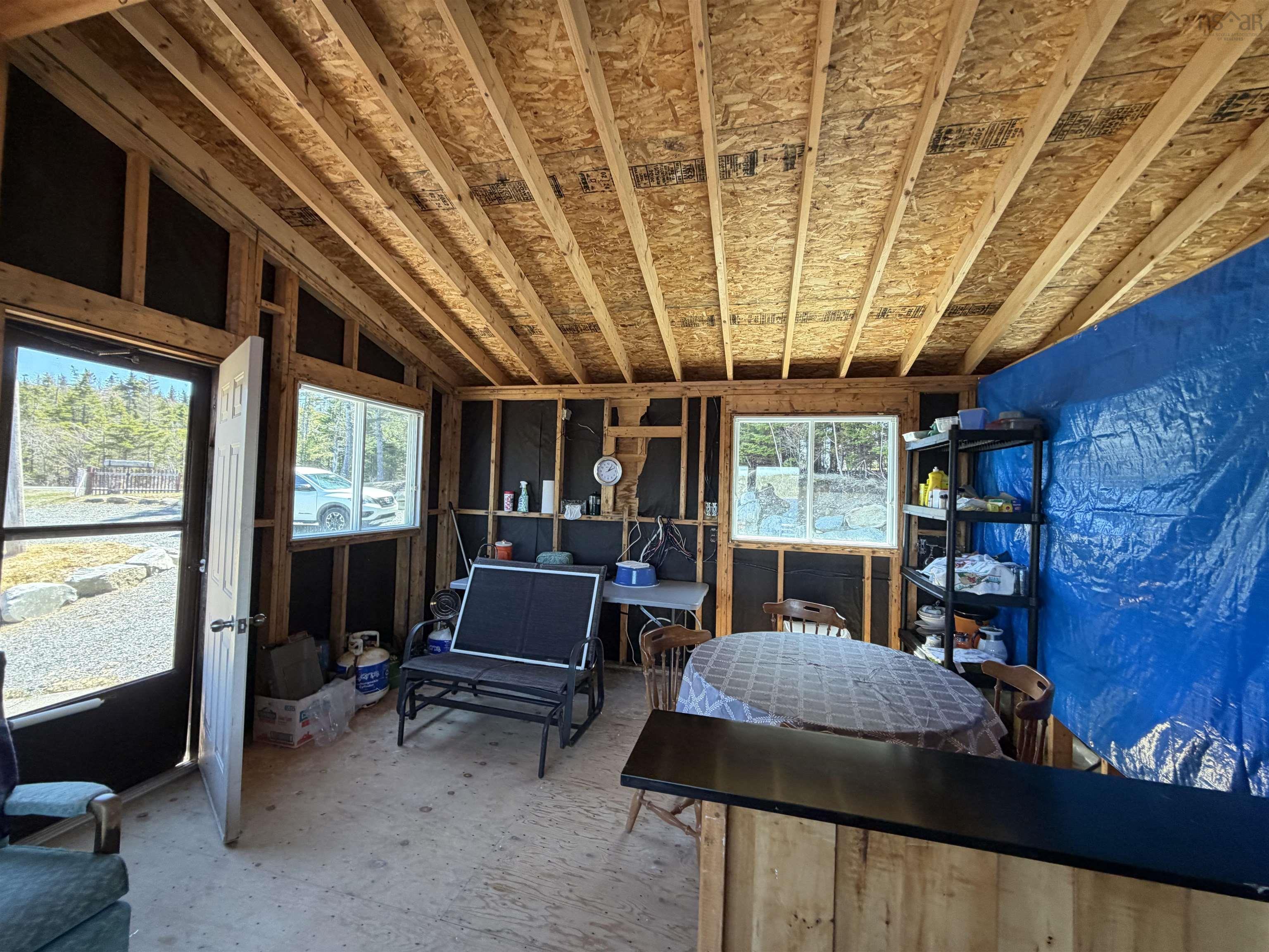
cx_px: 634
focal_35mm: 14
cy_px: 476
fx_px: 513
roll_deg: -2.5
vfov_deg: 85.7
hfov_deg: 102.1
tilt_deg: +1.5
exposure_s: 1/121
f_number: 2.2
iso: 160
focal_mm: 2.22
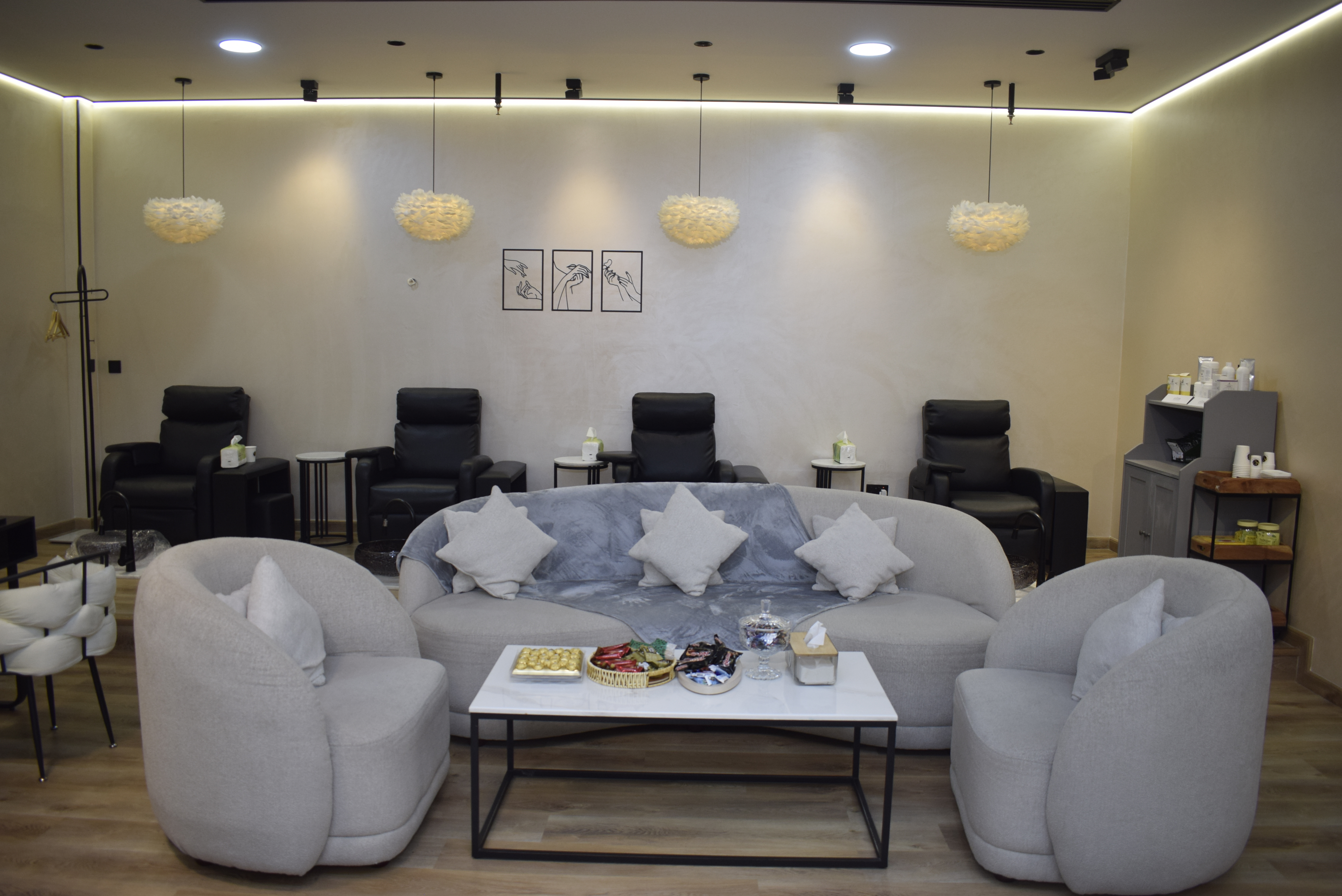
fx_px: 1007
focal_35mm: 27
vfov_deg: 48.0
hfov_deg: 67.4
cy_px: 448
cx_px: 671
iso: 400
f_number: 3.5
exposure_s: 1/200
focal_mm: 18
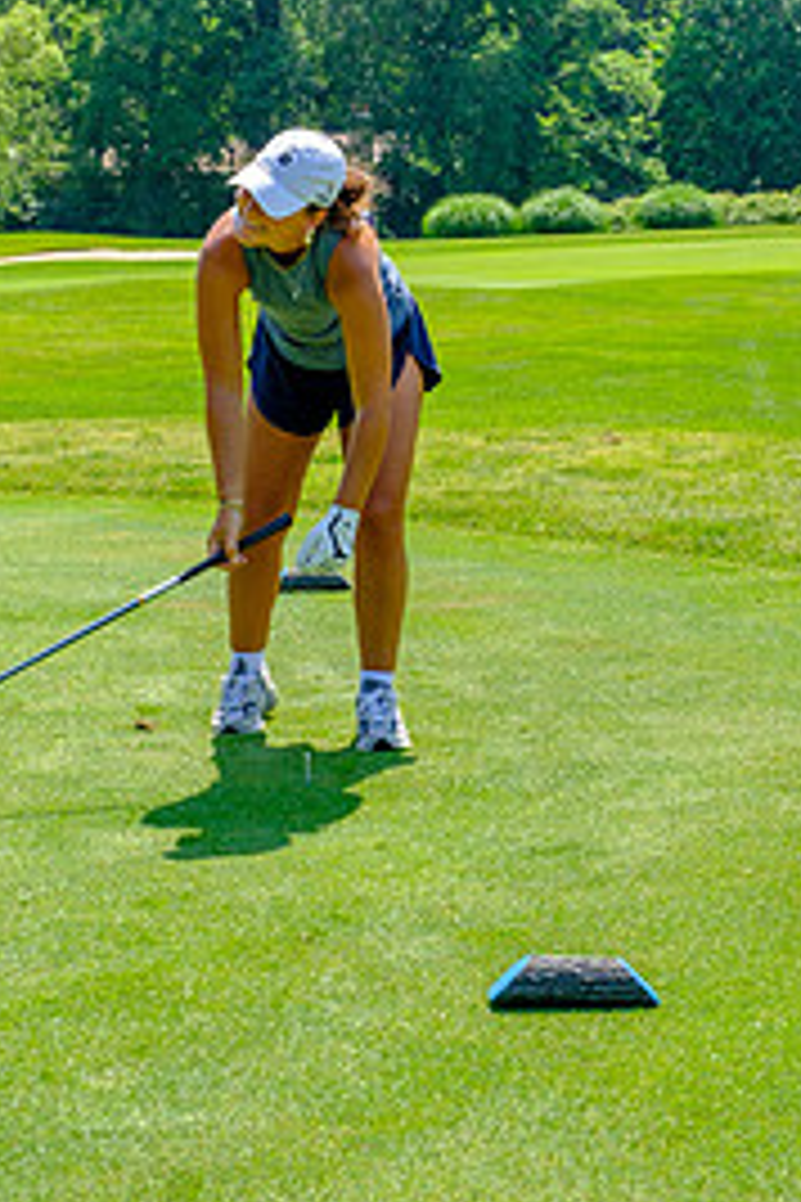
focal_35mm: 91
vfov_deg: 22.2
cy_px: 324
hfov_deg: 15.0
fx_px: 3037
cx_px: 333
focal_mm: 35.8
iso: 200
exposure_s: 1/320
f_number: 5.6
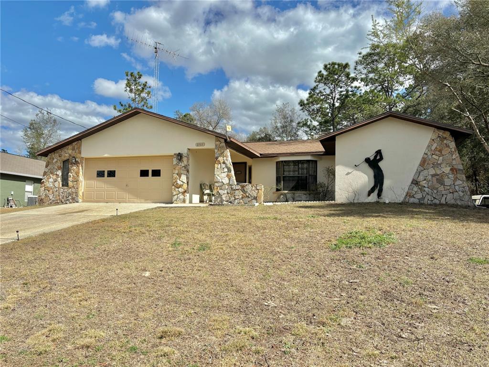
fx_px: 367
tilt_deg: +4.1
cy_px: 184
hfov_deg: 67.3
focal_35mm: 26
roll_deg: -1.1
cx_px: 244
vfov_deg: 53.1
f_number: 1.6
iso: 50
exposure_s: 1/3788
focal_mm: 5.96
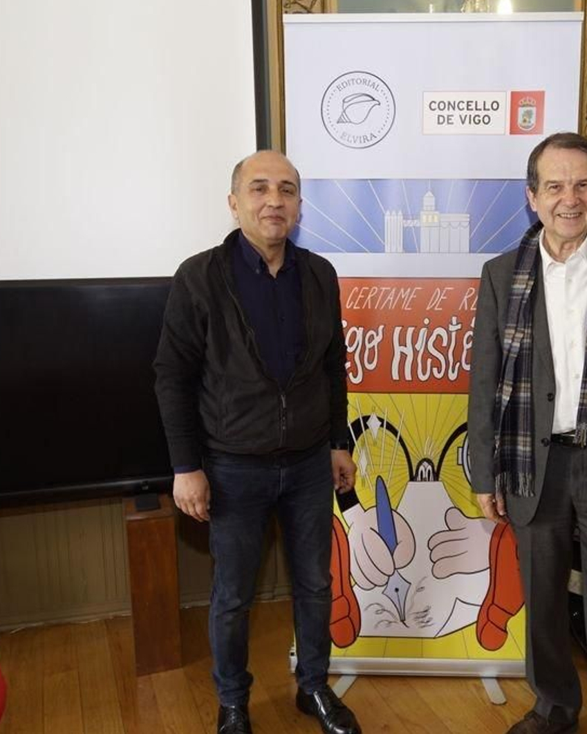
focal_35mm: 34
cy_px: 367
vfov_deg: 52.8
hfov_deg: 42.9
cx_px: 382
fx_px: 738
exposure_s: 1/60
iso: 320
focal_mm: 16
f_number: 2.8
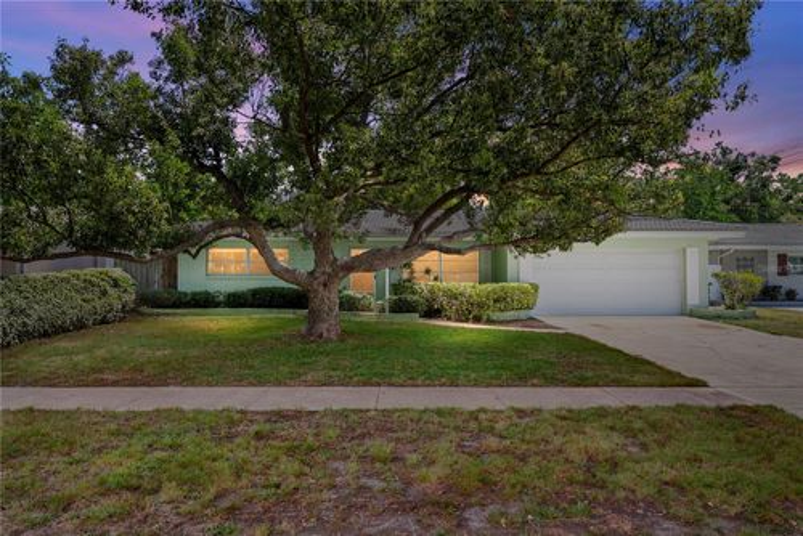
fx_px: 536
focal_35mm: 24
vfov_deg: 53.2
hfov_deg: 73.7
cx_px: 402
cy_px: 268
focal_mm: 24
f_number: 9
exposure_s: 1/125
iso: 640
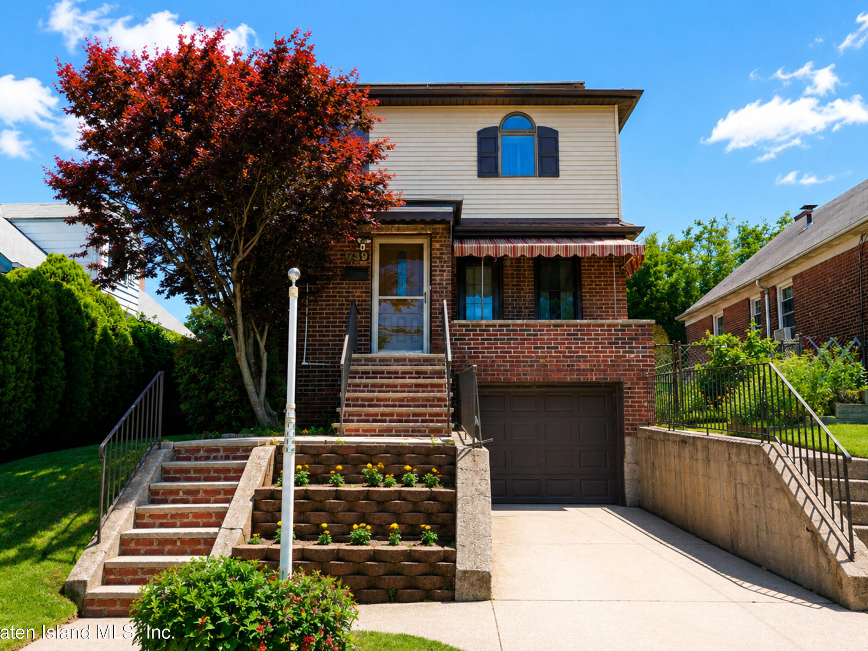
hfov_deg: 62.4
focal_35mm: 29
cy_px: 326
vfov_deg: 48.9
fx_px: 716
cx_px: 424
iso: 100
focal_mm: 25.5
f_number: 7.1
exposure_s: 1/100
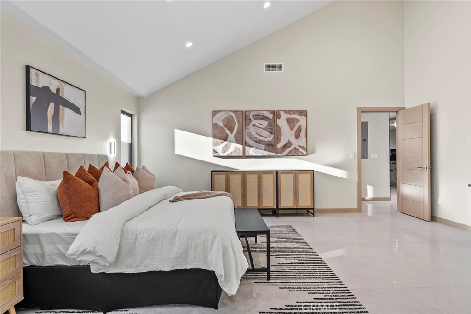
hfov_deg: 84.0
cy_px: 157
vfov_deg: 61.9
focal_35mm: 20
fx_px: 262
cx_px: 236
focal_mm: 20
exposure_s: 1/2
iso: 250
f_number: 8
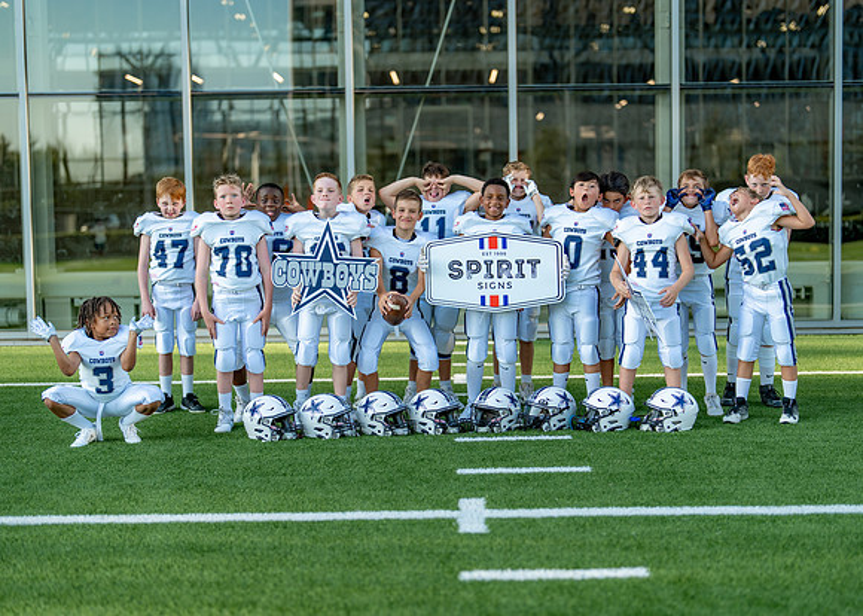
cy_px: 322
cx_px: 455
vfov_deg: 25.0
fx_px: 1390
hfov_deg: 34.5
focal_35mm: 57
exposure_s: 1/1600
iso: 100
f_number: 1.2
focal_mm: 50
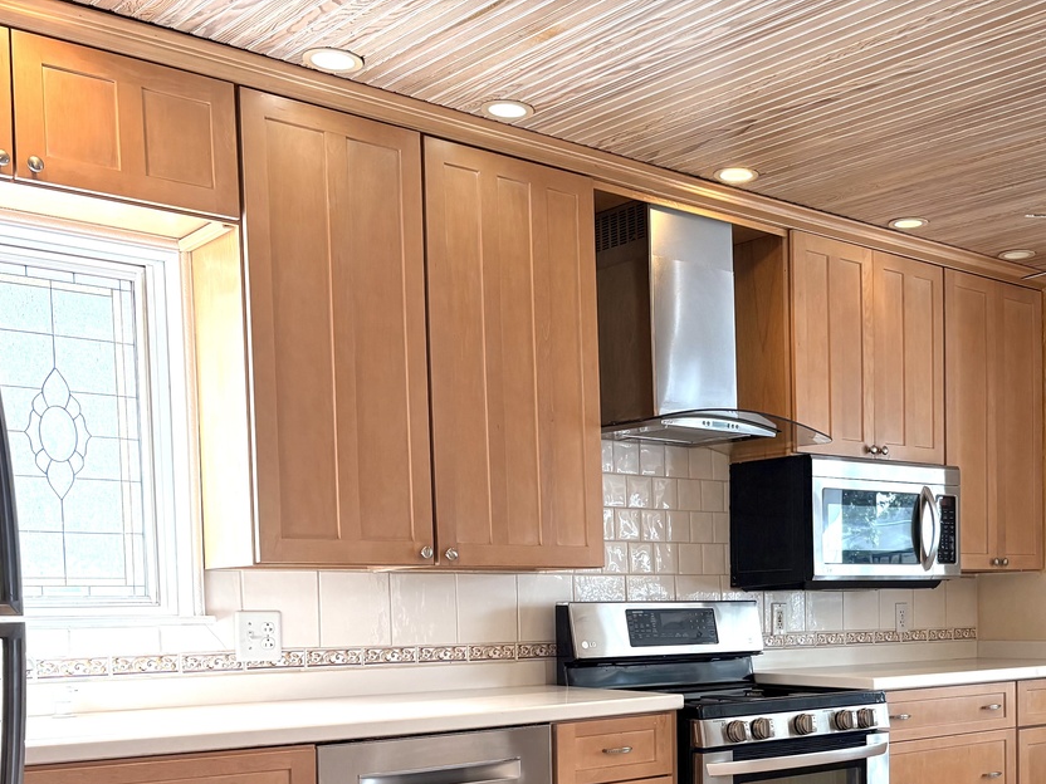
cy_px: 677
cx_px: 764
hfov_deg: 41.0
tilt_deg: -2.9
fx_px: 1360
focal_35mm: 45
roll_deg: +0.8
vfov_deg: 31.0
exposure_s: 1/217
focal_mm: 5.96
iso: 125
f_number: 1.6
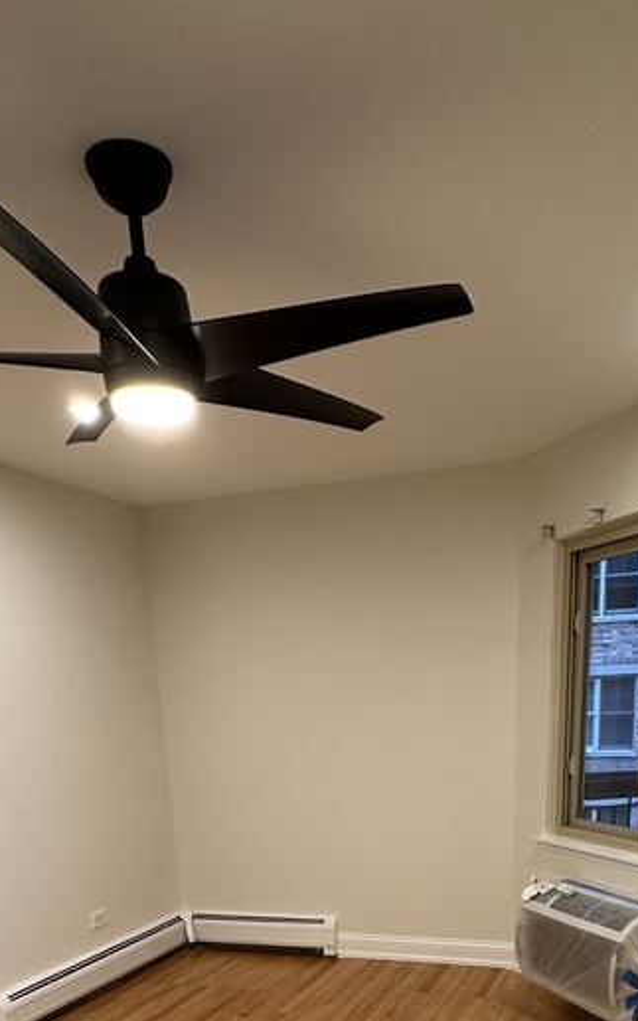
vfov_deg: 51.9
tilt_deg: -16.3
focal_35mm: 31
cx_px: 373
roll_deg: +1.7
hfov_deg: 40.5
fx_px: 863
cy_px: 966
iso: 160
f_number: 2.2
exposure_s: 1/60
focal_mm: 2.22
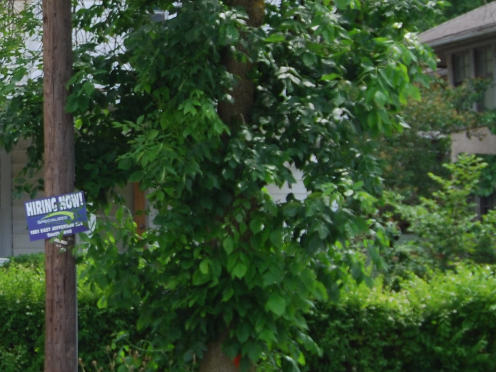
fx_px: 1963
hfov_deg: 13.8
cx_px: -159
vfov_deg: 10.8
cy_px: 67
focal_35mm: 137
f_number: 5.6
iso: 100
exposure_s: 1/125
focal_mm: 26
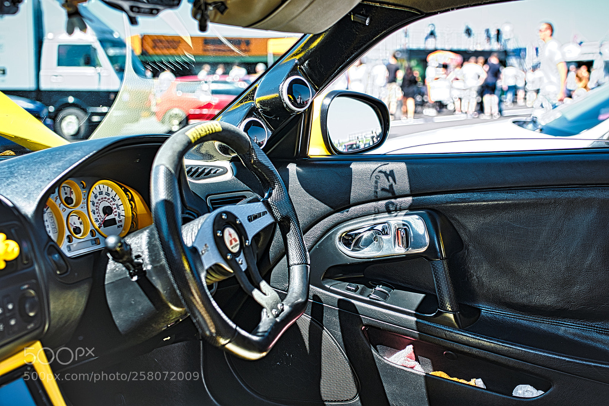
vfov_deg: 37.9
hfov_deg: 54.4
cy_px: 203
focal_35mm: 35
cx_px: 304
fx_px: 592
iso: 100
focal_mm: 35
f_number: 2.8
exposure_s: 1/200
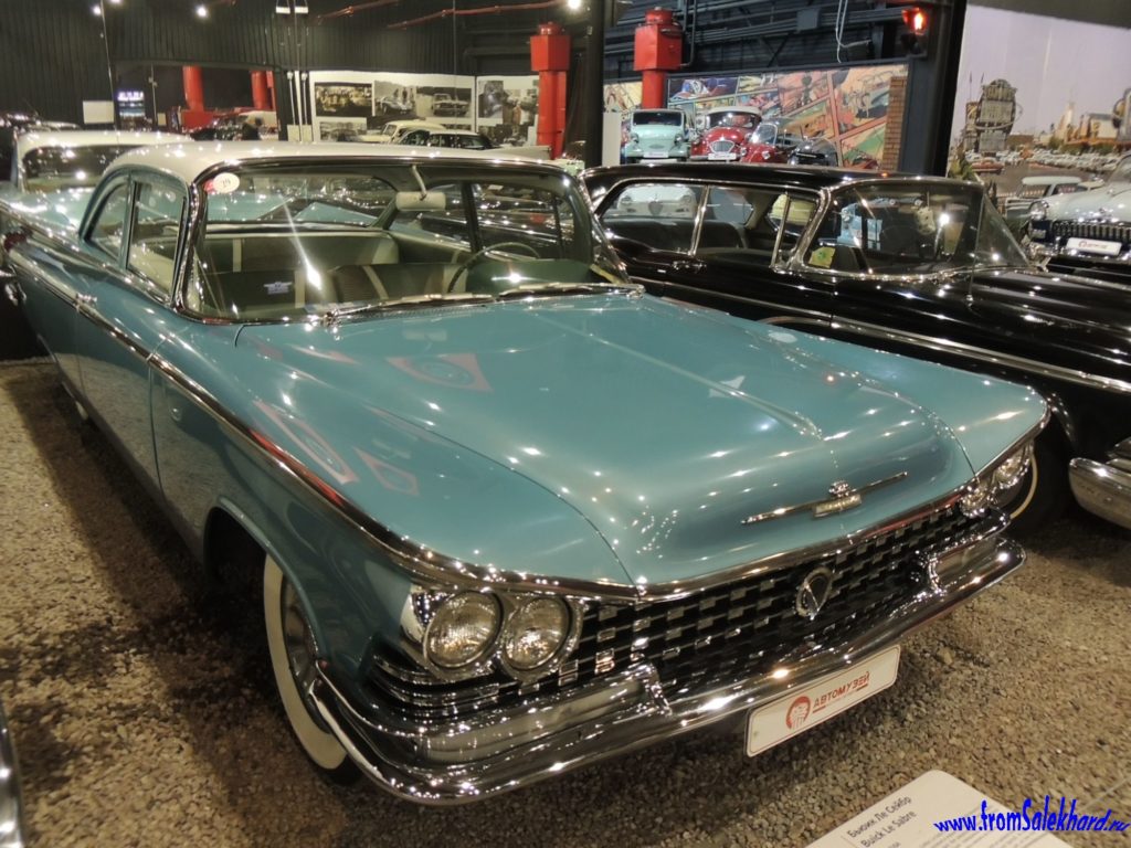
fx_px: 915
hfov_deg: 63.4
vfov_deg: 49.7
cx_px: 566
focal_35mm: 28
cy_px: 424
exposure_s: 1/15
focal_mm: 4.9
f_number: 3.1
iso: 800
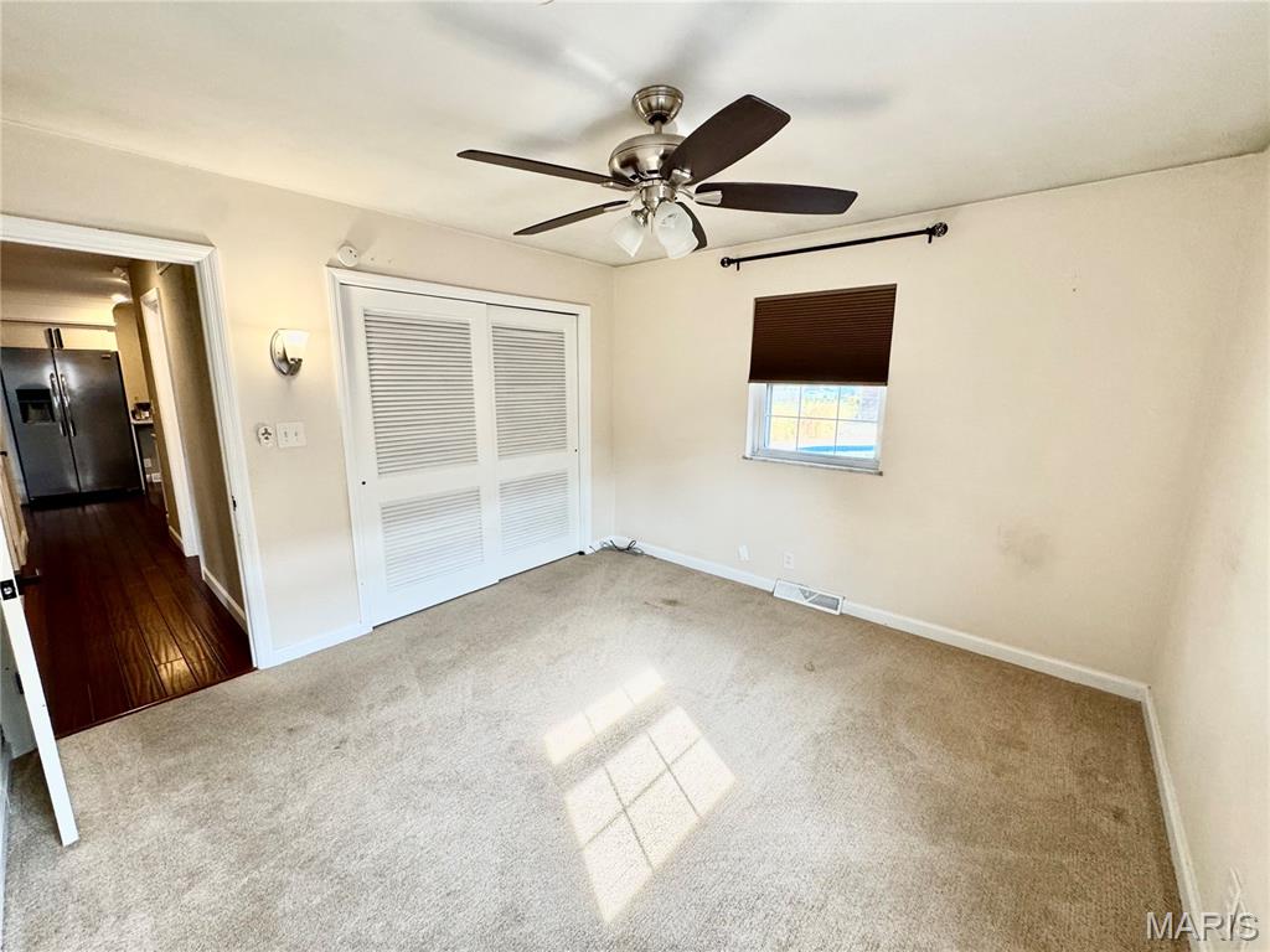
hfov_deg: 102.1
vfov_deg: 85.7
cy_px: 476
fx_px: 514
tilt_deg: -10.2
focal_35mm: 14
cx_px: 635
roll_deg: +0.1
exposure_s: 1/120
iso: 200
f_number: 2.2
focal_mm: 2.22
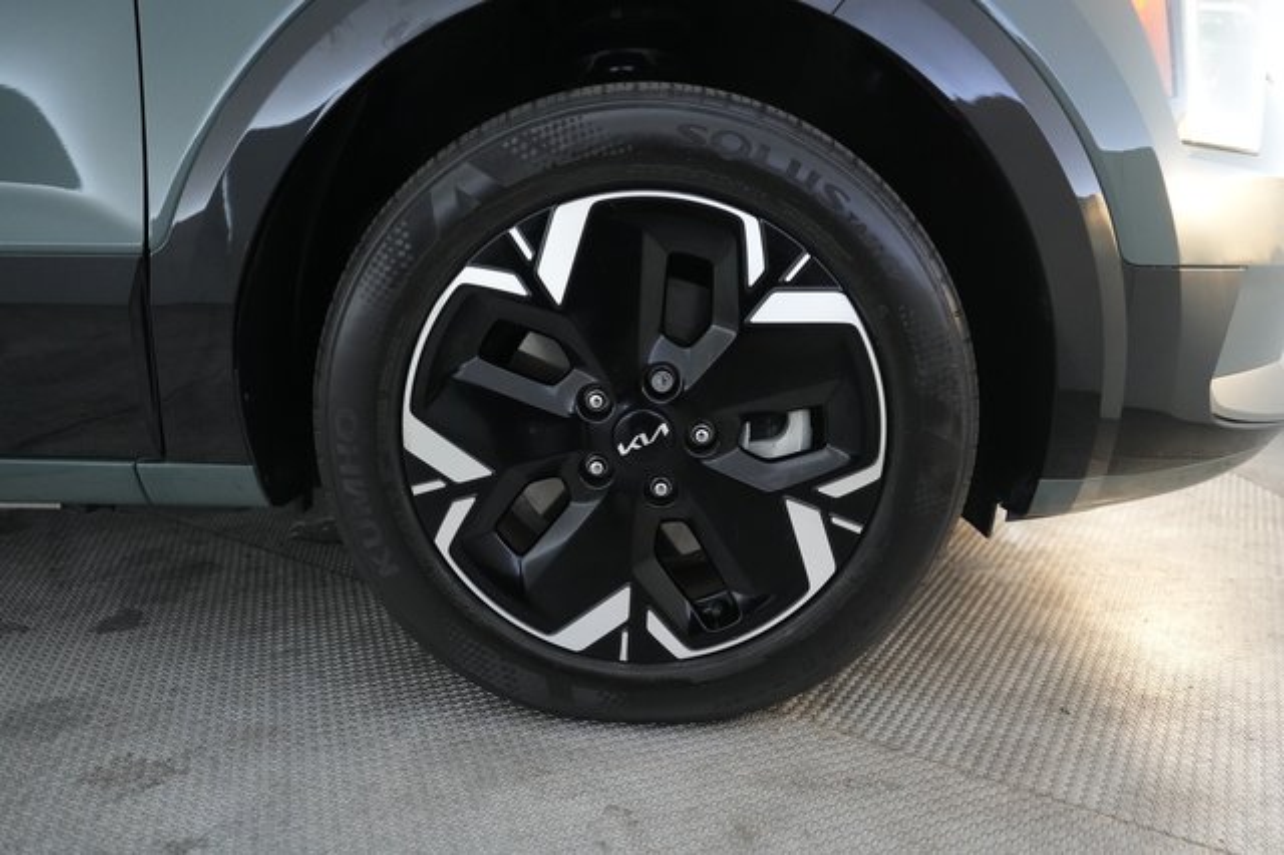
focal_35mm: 25
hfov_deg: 71.5
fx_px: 891
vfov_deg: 51.2
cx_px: 642
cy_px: 428
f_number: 2.8
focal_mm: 25
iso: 5000
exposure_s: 1/160
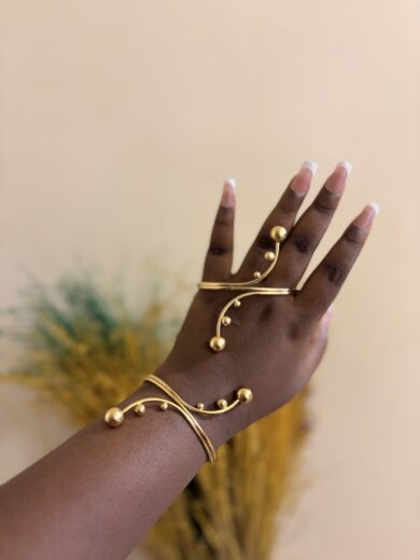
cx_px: 210
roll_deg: +6.9
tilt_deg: -17.7
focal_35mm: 26
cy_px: 280
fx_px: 421
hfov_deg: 53.1
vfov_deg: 67.3
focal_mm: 5.96
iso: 160
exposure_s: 1/50
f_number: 1.6
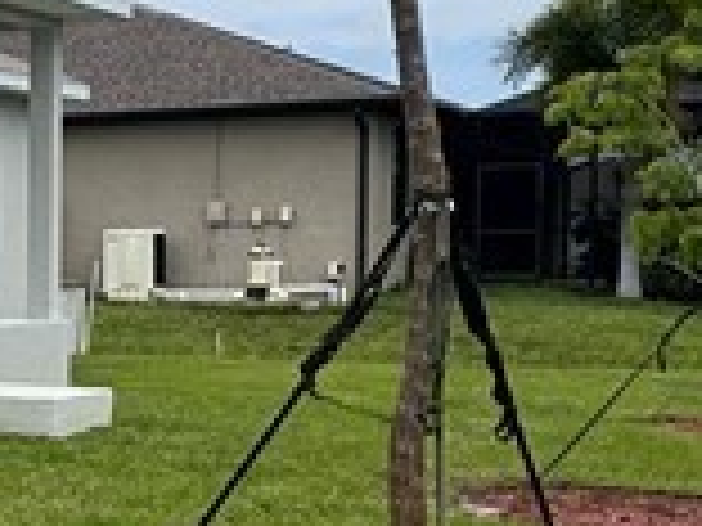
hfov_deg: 17.2
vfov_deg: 16.0
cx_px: -580
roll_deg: -0.1
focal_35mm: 92
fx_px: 1866
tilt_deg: -2.7
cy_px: 360
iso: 50
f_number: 2.2
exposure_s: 1/2415
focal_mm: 2.22
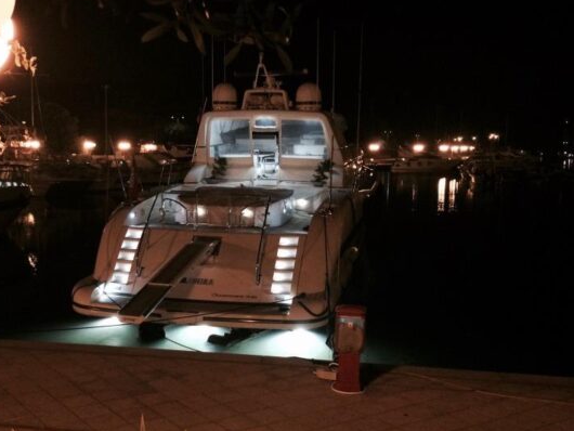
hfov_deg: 44.4
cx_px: 212
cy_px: 260
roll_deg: -0.1
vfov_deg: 34.3
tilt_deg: -9.7
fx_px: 697
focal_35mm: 42
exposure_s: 1/15
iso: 400
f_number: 2.2
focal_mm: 4.15
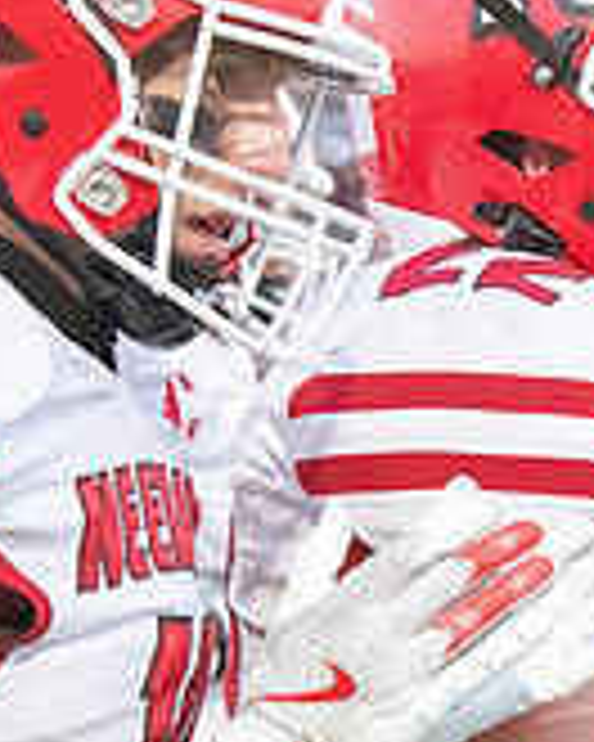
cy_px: 497
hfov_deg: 5.1
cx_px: 850
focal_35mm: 304
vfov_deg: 6.4
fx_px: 6680
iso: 10000
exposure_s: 1/500
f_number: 7.1
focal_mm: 92
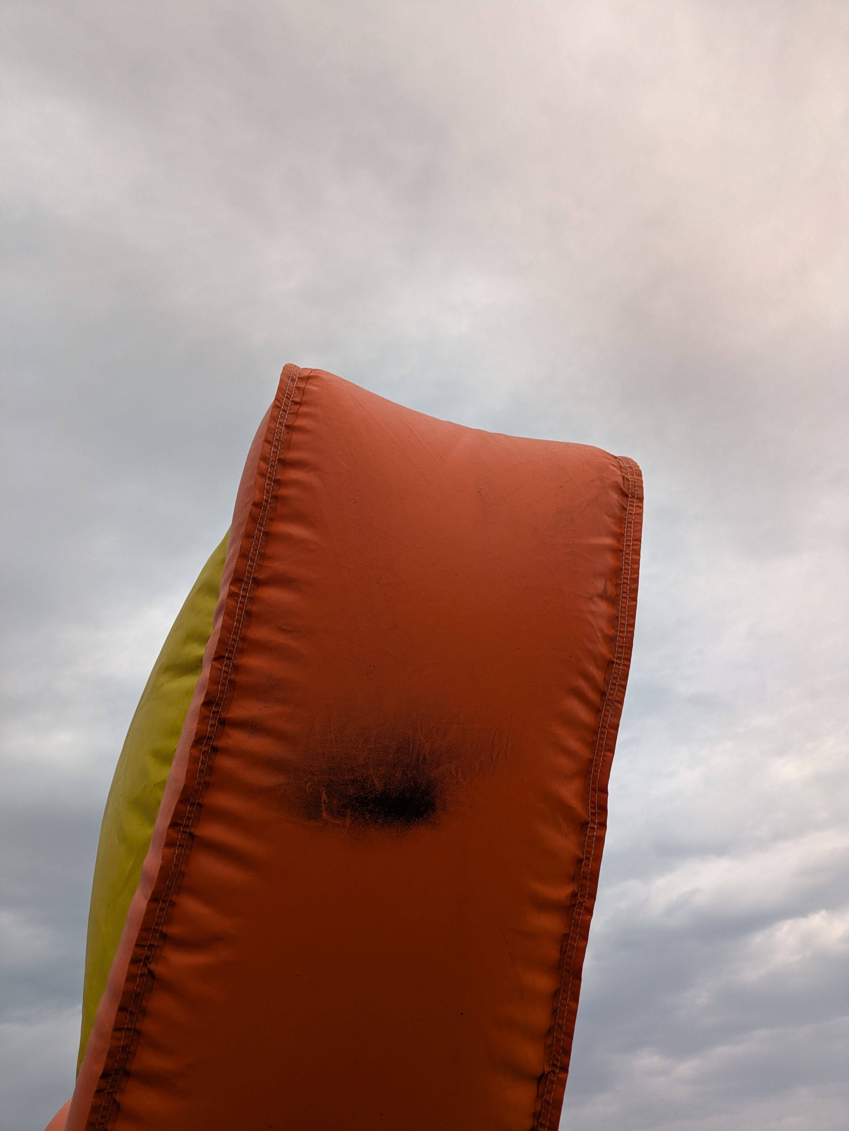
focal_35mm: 25
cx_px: 424
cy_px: 566
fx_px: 817
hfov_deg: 54.9
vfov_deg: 69.4
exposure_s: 1/2092
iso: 44
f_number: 1.89
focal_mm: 5.43
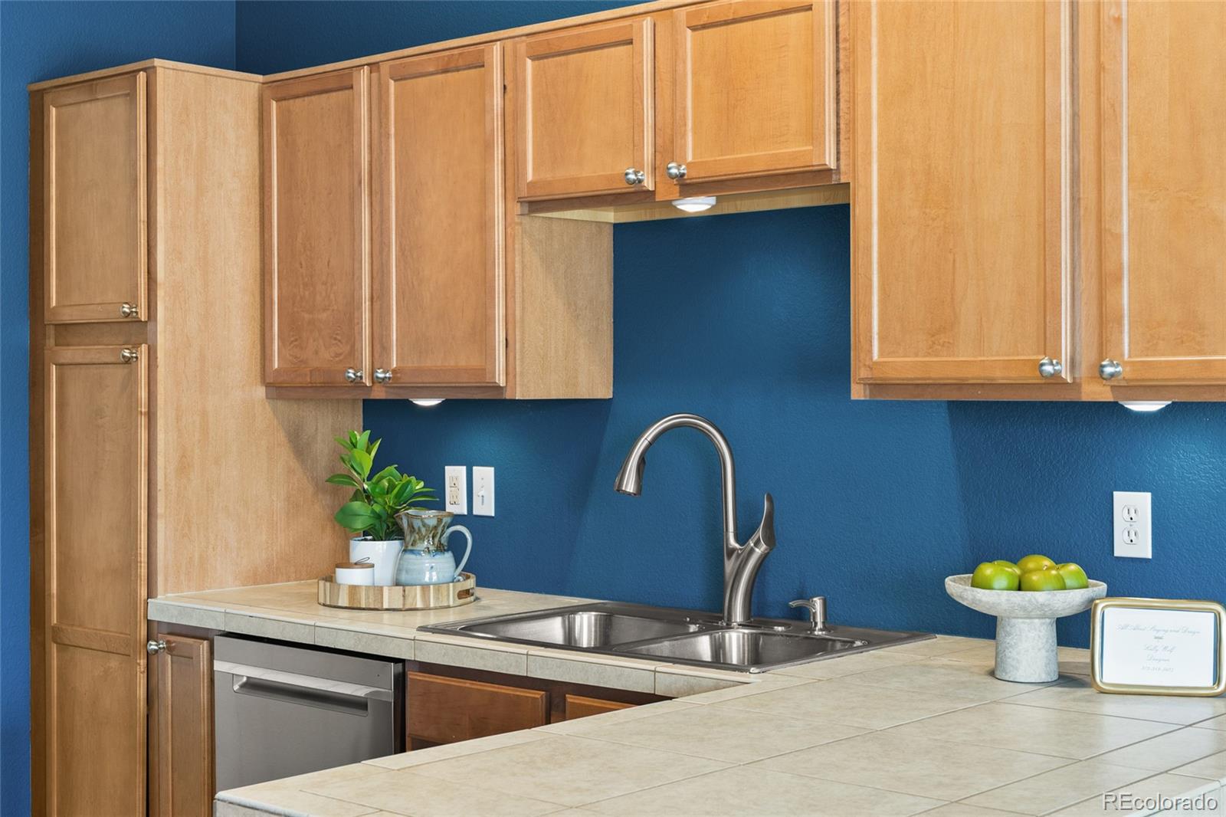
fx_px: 1770
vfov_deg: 26.0
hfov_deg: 38.2
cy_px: 408
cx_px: 613
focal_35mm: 52
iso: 160
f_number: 8
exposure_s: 2.5
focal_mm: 35
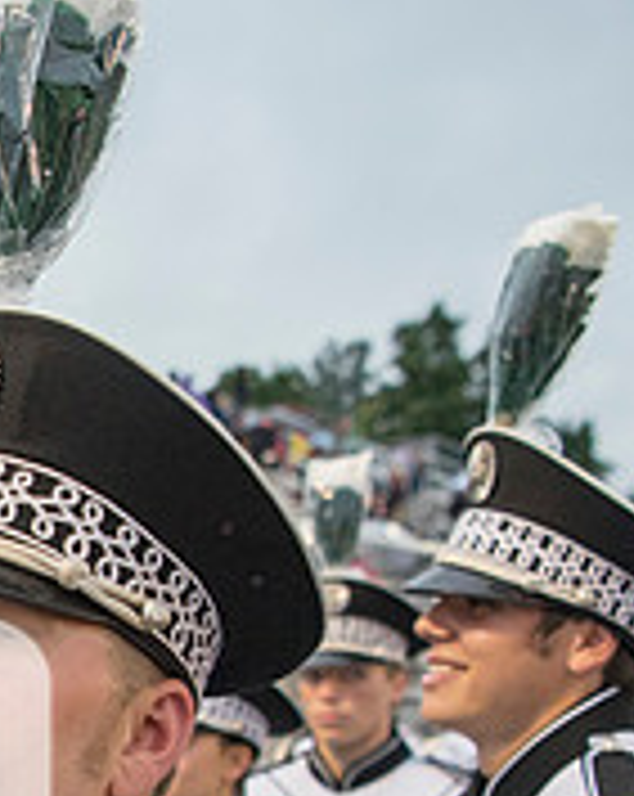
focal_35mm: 74
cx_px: -288
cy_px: 830
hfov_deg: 18.5
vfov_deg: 24.4
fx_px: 1740
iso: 2000
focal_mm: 24
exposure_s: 1/800
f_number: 3.2
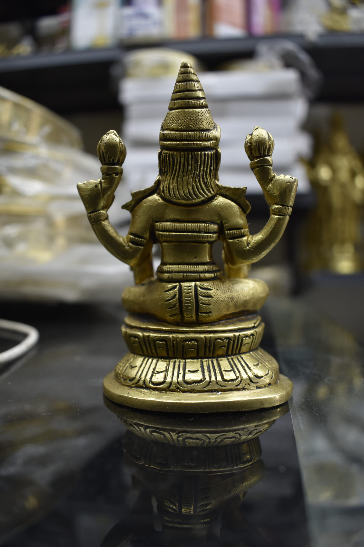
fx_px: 409
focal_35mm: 27
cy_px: 274
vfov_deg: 67.4
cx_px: 182
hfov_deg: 47.9
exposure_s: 1/40
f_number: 4
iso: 400
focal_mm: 18
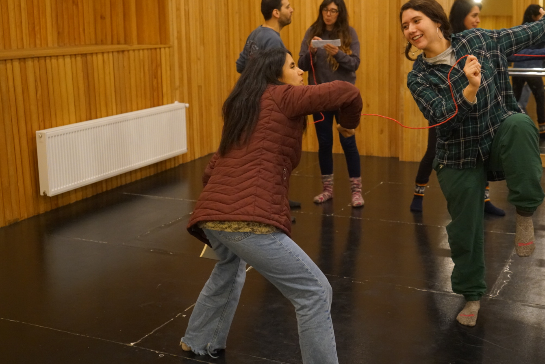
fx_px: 712
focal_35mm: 47
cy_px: 156
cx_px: 305
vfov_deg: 28.7
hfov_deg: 41.8
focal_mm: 39
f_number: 4
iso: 6400
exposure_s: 1/80
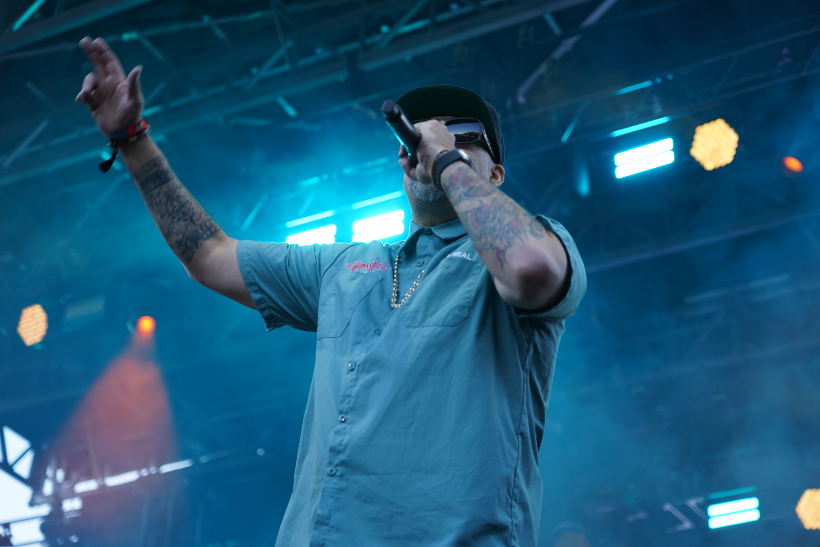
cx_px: 410
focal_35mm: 69
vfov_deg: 19.7
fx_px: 1572
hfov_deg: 29.2
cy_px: 274
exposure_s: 1/160
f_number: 4
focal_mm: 69
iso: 200
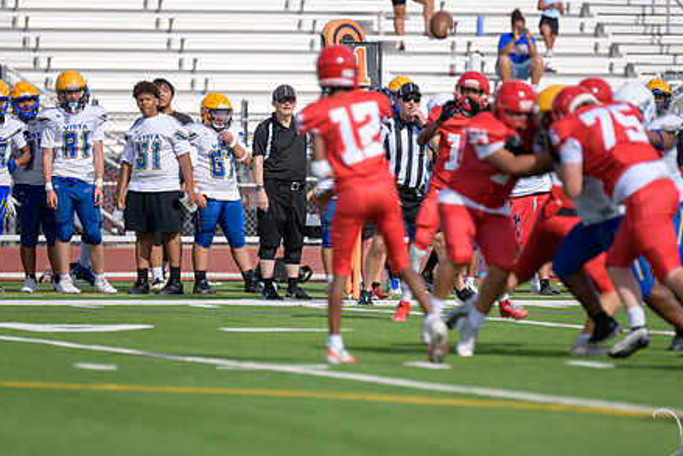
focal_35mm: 396
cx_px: 369
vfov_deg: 3.5
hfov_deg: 5.2
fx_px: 7515
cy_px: 222
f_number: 2.8
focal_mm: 300
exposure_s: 1/3200
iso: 200
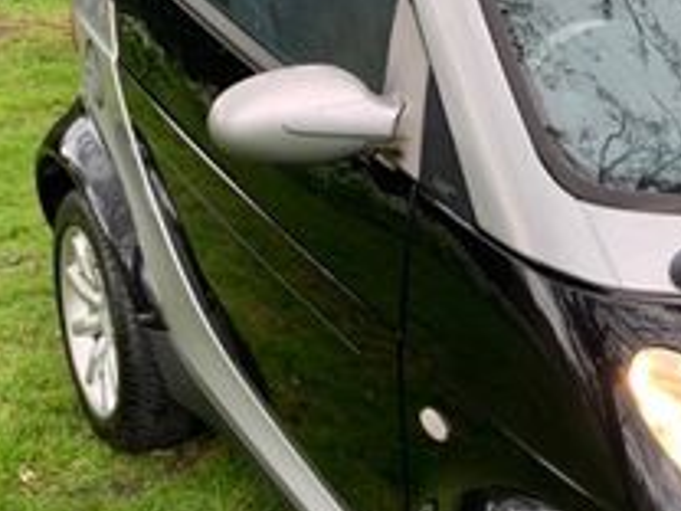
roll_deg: -2.9
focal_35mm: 75
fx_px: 1475
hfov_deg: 24.7
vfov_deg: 19.6
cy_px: 357
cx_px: 688
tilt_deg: -21.9
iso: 32
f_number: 1.8
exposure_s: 1/122
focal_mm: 4.25
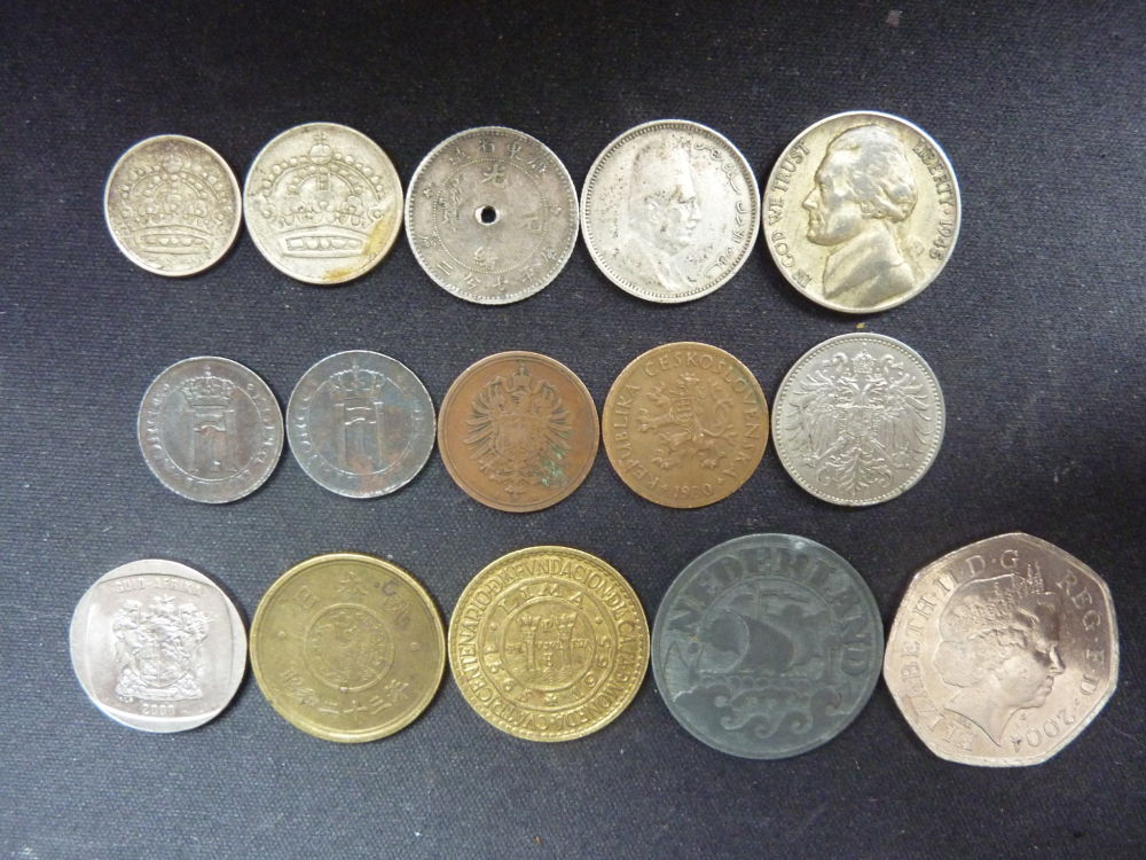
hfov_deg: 69.4
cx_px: 573
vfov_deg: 54.9
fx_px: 828
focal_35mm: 25
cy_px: 430
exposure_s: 1/30
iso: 400
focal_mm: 4.1
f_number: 3.3
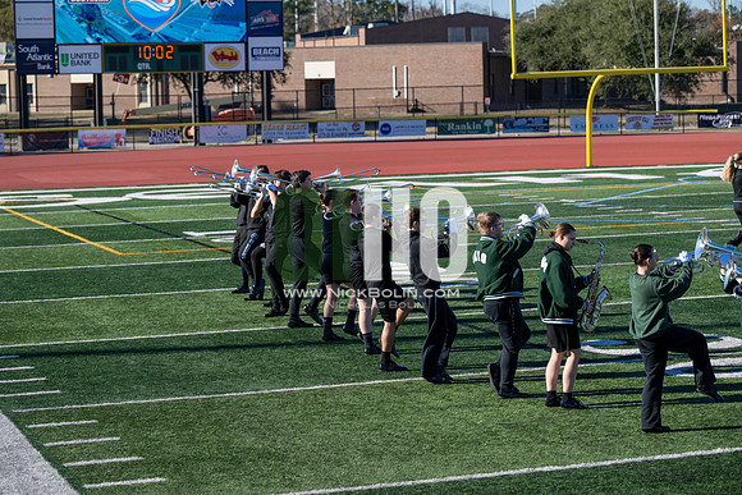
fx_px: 1897
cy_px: 248
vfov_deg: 14.9
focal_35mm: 92
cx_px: 371
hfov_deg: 22.1
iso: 160
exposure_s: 1/2000
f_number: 4
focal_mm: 92
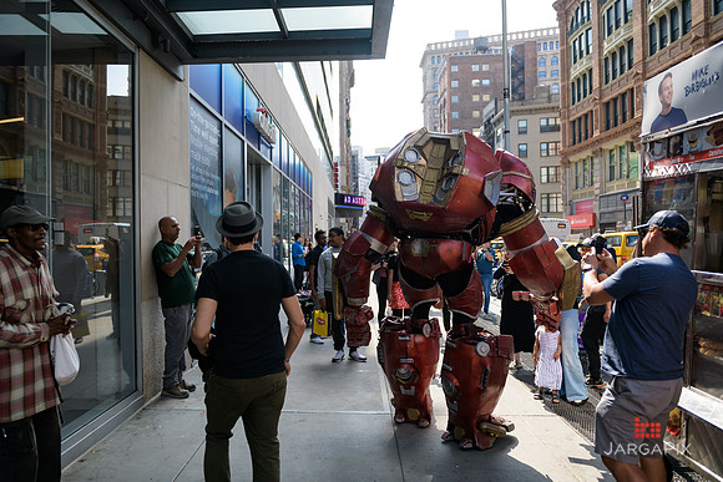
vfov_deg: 49.6
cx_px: 362
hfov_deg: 69.4
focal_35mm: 26
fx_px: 522
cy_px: 241
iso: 200
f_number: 3.2
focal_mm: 26
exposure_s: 1/1250
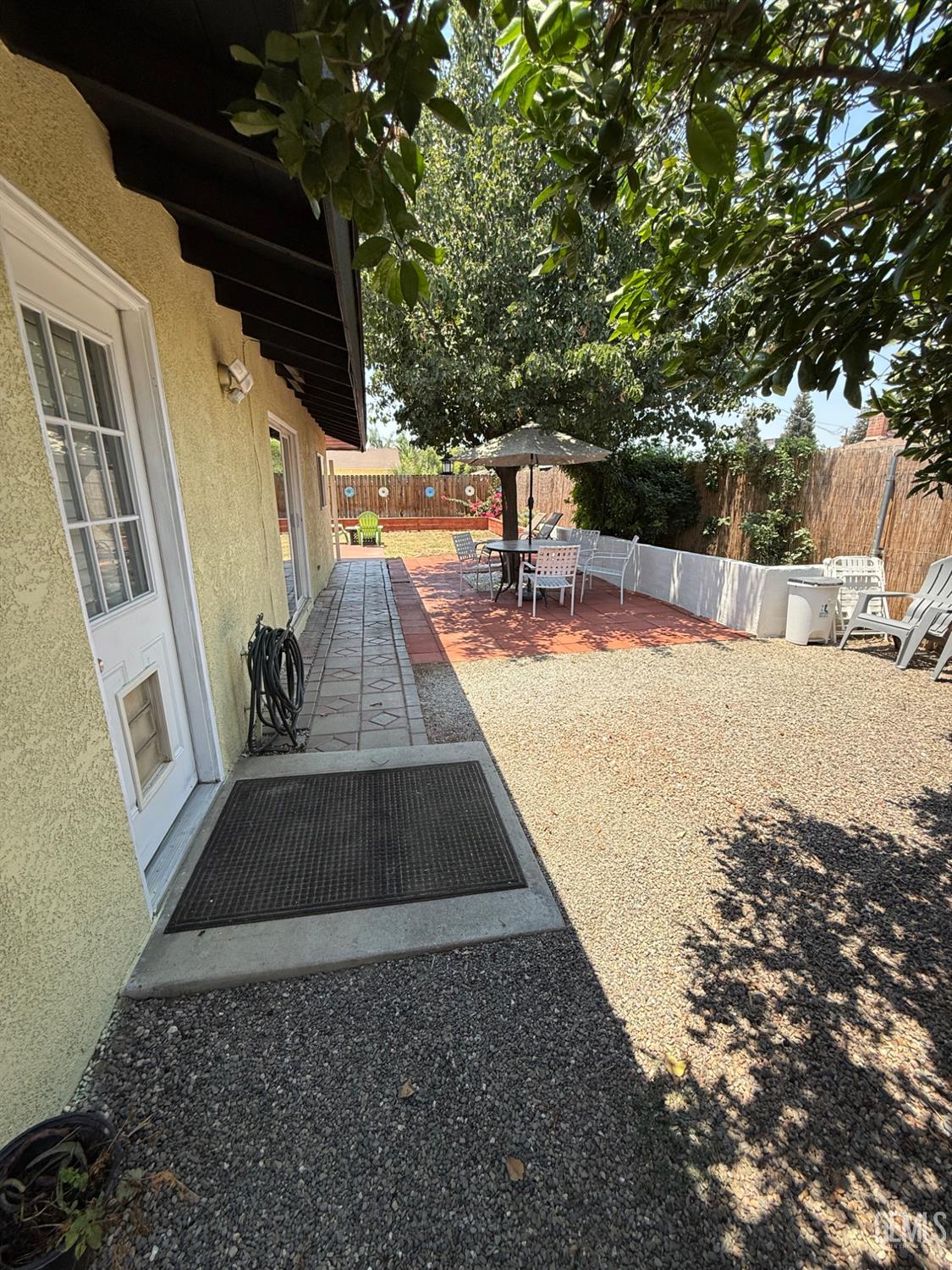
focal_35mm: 14
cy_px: 635
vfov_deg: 102.1
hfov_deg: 85.7
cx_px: 476
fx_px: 513
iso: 50
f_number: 2.2
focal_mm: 2.22
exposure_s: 1/770
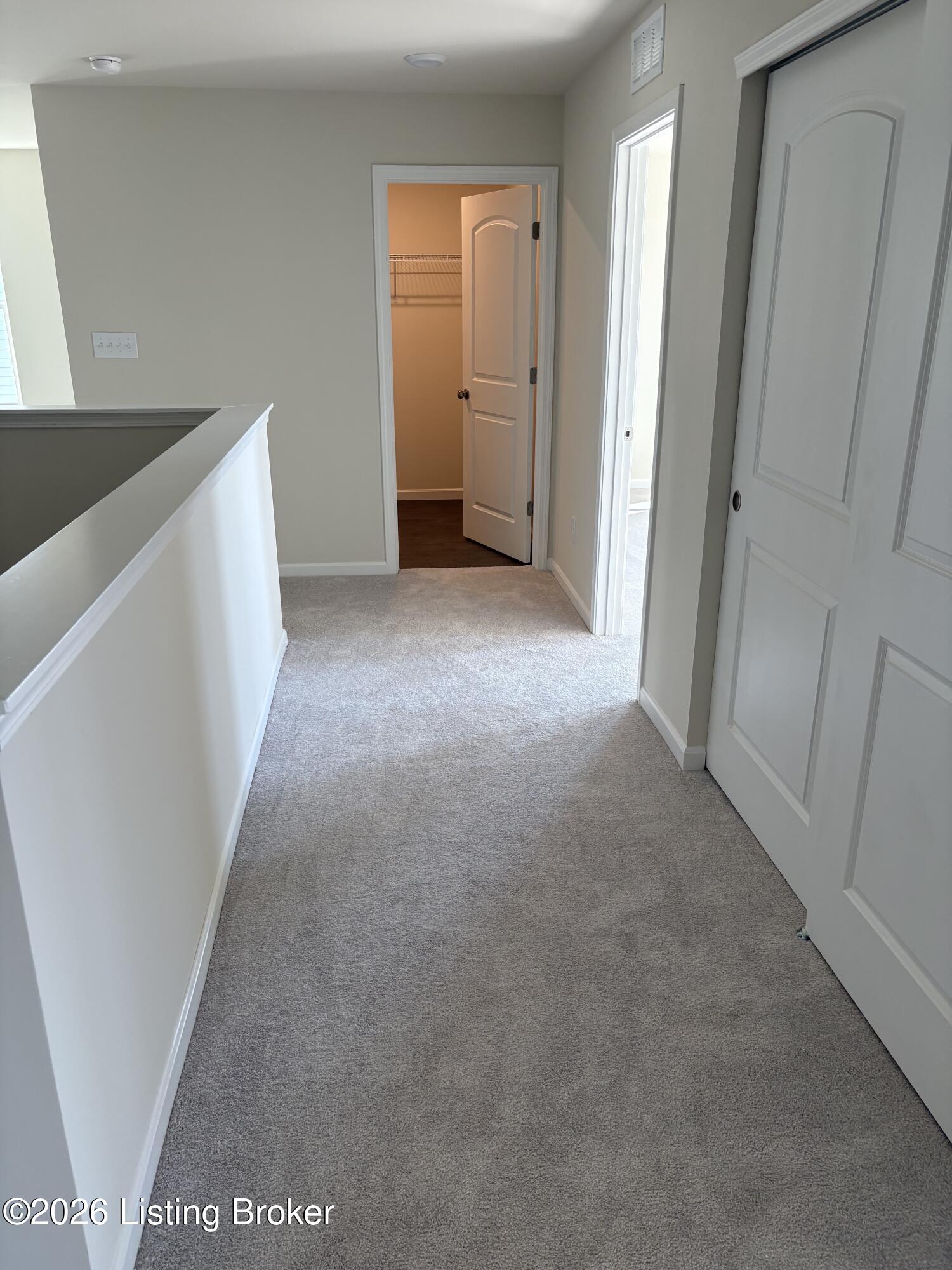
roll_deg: +1.1
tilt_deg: -19.7
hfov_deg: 53.1
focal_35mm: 26
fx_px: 953
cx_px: 476
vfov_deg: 67.3
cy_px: 635
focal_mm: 5.96
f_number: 1.6
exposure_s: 1/120
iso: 100
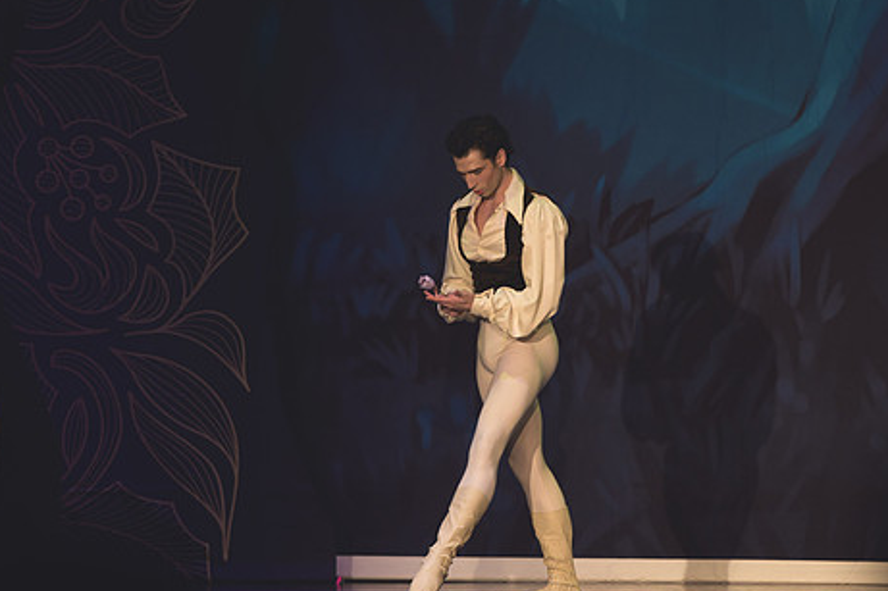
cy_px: 313
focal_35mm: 340
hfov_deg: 6.1
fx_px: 8383
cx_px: 455
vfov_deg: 4.0
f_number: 2.8
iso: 1000
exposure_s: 1/320
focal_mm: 180
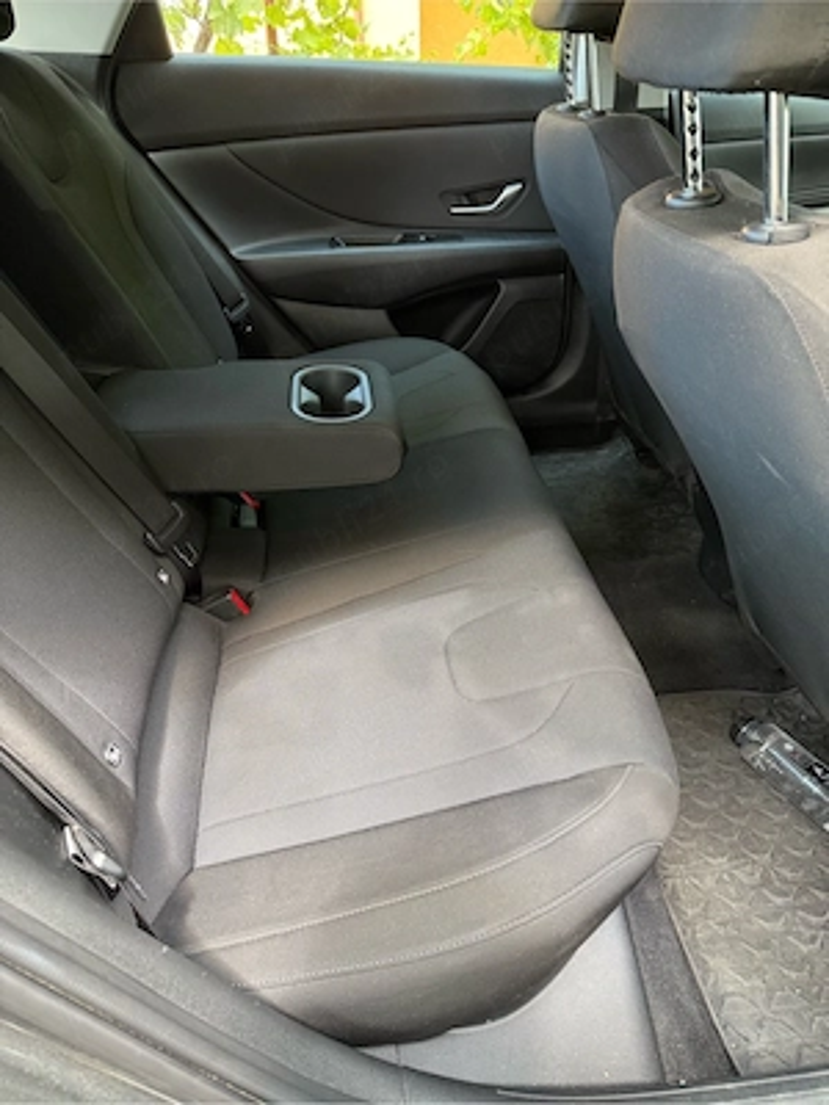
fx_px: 766
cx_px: 414
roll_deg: -1.1
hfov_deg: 56.8
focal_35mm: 24
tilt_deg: -33.8
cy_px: 552
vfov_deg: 71.6
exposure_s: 1/60
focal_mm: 6.76
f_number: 1.78
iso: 250
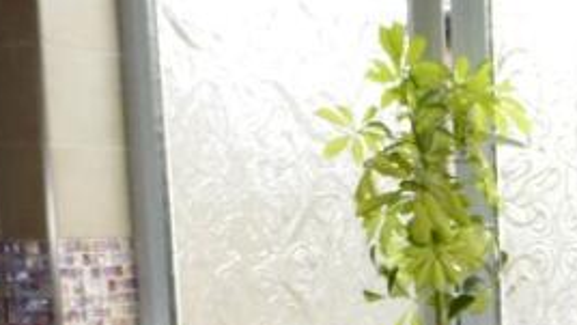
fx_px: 1531
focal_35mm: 100
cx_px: 622
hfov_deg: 20.4
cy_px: 529
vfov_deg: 11.5
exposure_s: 1/60
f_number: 3.3
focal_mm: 4.3
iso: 250
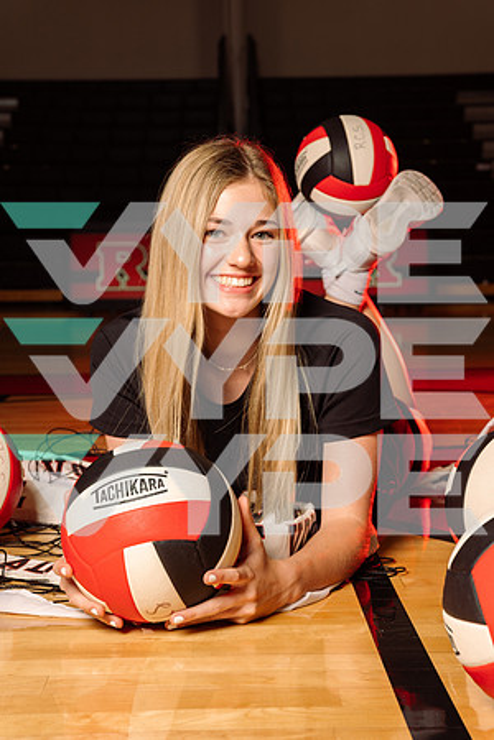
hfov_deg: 19.5
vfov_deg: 28.8
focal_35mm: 70
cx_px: 247
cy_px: 370
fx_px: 1441
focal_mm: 70
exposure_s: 1/250
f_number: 8
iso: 160
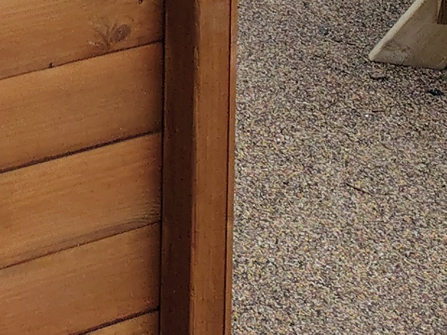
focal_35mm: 157
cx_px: -499
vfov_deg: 8.1
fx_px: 2027
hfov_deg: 11.2
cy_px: -675
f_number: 1.7
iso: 148
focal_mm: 4.71
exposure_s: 1/1300
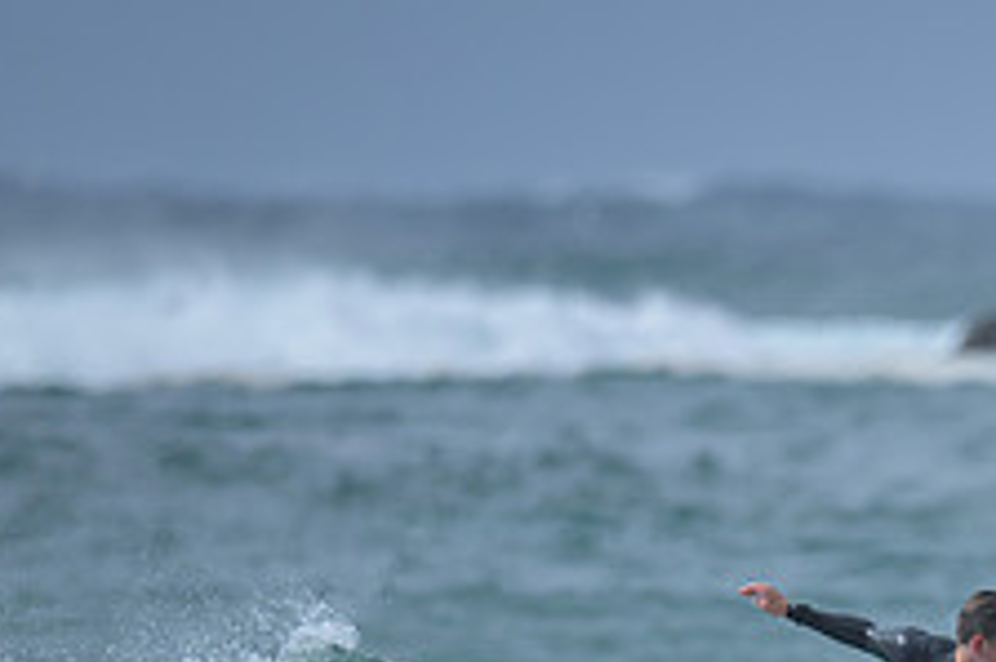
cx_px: 1258
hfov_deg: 1.0
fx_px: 58608
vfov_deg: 0.6
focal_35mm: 2120
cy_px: 789
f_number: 6.3
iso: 180
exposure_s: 1/2000
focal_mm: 800
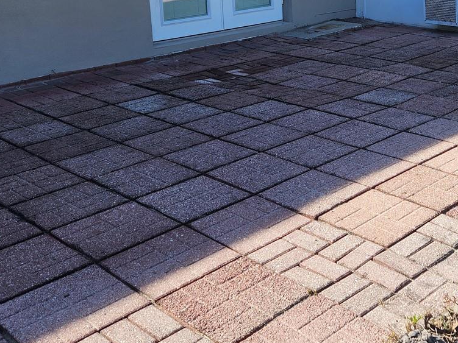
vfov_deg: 28.9
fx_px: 648
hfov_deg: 37.9
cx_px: 346
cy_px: 61
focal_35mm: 49
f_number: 1.8
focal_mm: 5.4
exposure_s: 1/659
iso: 20
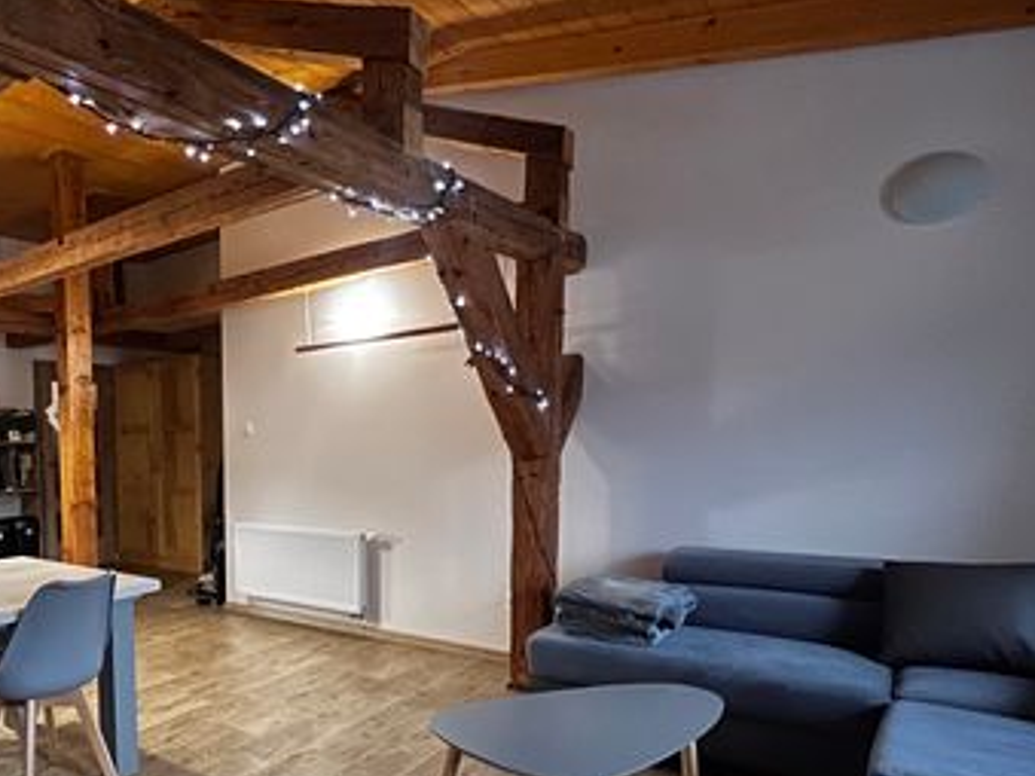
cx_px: 159
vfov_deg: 57.7
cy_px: 507
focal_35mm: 23
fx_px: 687
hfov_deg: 64.9
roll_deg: +1.8
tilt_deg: -4.7
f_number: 1.8
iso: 800
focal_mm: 1.57
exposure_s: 1/50
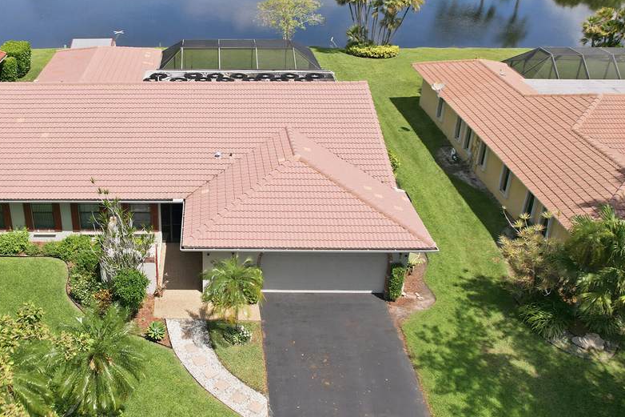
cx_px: 193
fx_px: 625
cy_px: 195
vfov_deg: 36.8
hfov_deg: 51.8
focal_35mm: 36
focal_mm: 8.4
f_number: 2.8
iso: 120
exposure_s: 1/640
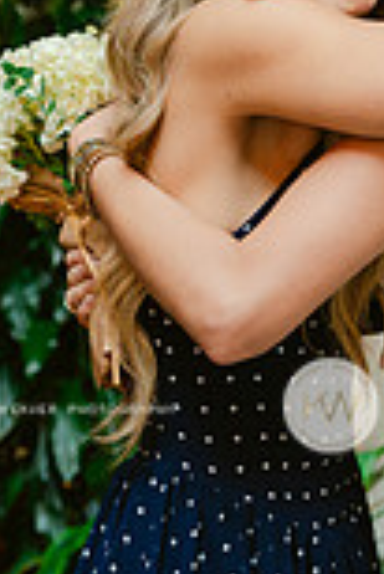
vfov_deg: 15.9
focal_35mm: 128
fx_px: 2043
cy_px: 108
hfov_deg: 10.7
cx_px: 332
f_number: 2.8
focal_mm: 43.8
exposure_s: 1/250
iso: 1000
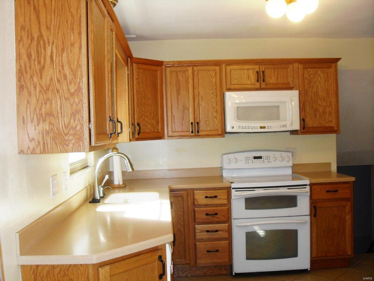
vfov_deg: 38.7
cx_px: 187
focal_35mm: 37
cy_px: 140
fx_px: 400
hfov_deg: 50.1
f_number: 2.8
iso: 100
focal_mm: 6.3
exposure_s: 1/45
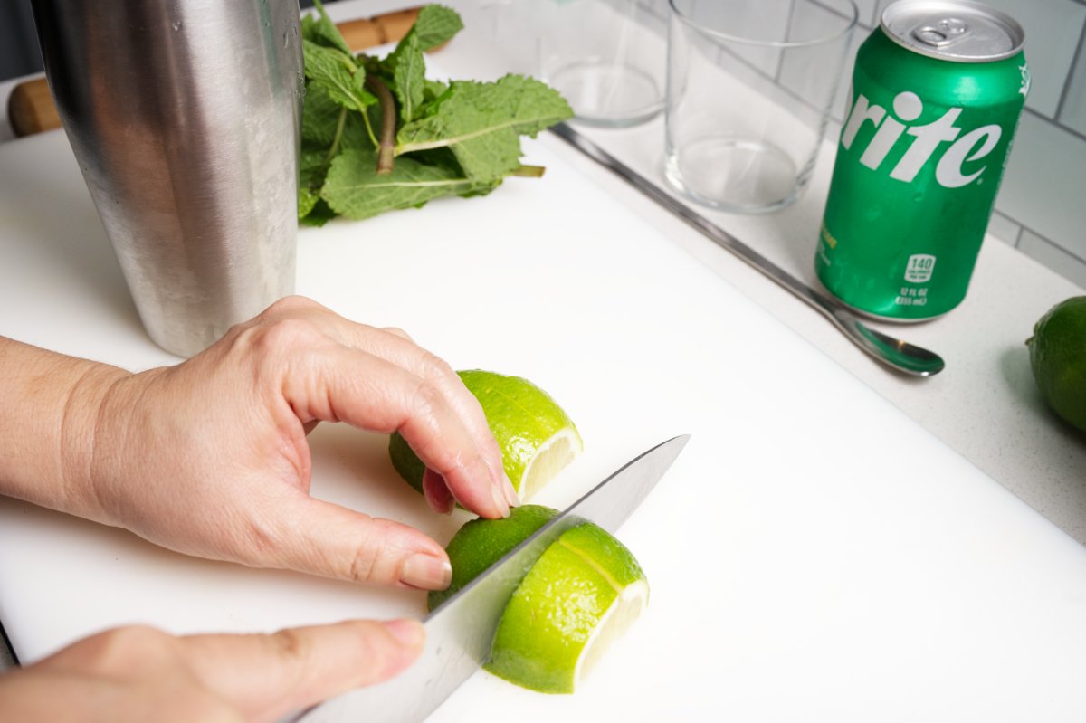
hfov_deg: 46.4
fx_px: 1266
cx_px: 543
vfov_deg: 31.9
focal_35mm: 42
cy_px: 362
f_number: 8
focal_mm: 42
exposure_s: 1/1000
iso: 1000
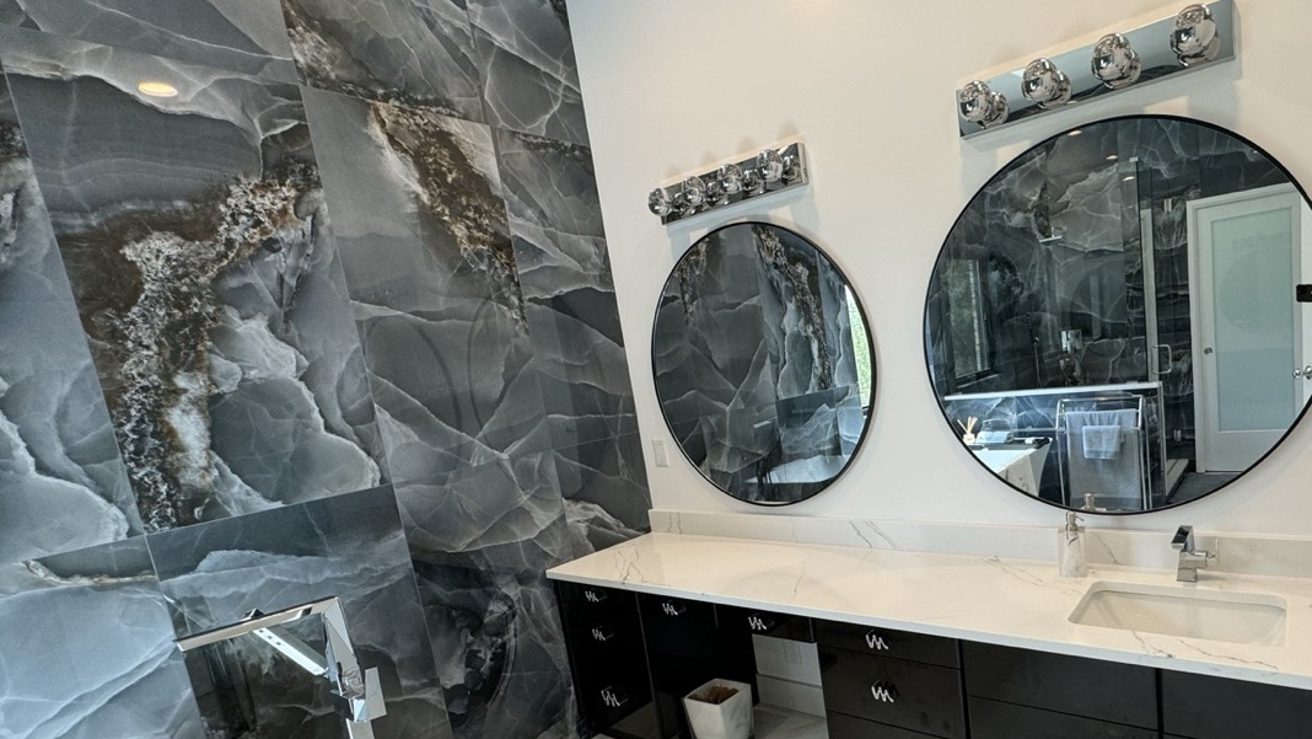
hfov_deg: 84.7
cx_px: 830
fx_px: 696
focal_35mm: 20
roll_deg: +7.2
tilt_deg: -8.7
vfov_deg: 55.1
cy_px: 471
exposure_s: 1/120
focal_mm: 2.22
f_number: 2.2
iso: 160
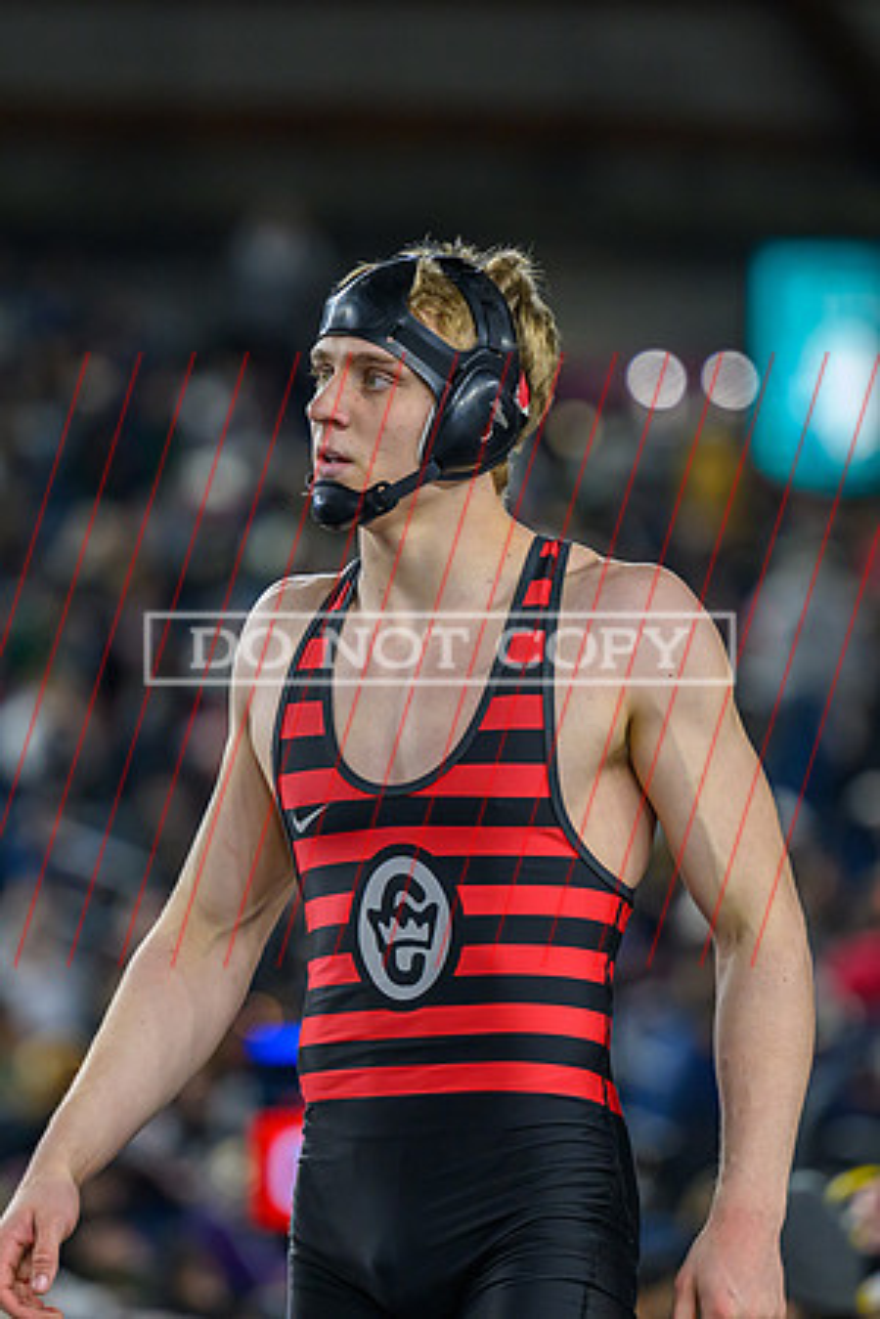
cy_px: 615
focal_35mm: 272
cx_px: 455
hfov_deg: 5.1
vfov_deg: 7.6
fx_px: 9976
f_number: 2.8
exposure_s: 1/800
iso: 2200
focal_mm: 170
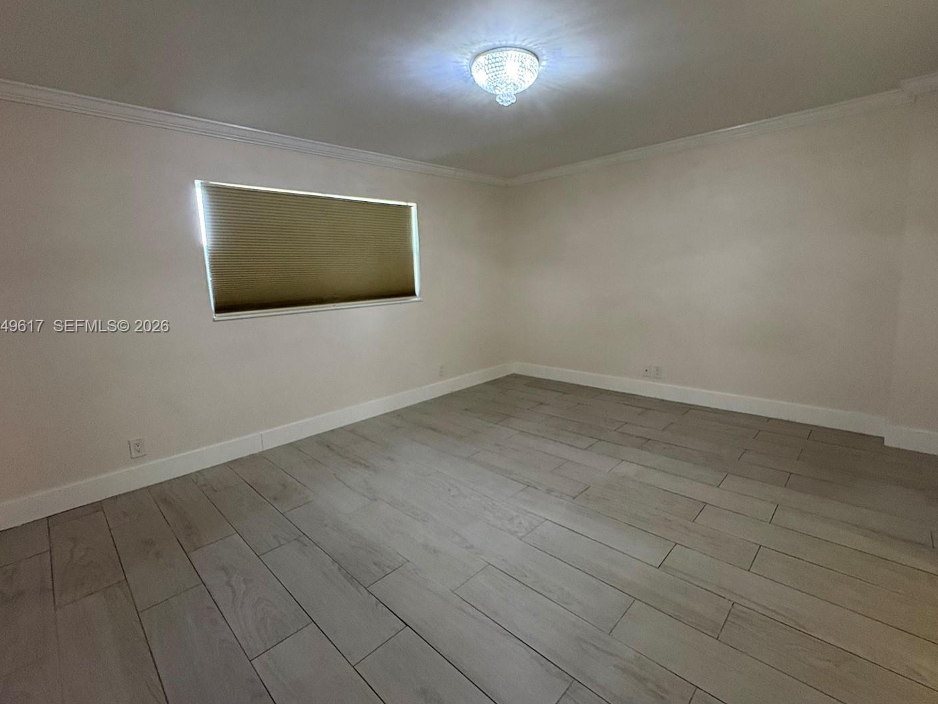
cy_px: 327
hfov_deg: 94.4
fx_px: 434
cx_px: 496
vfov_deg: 78.0
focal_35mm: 16
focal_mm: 2.22
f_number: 2.2
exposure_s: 1/60
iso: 400
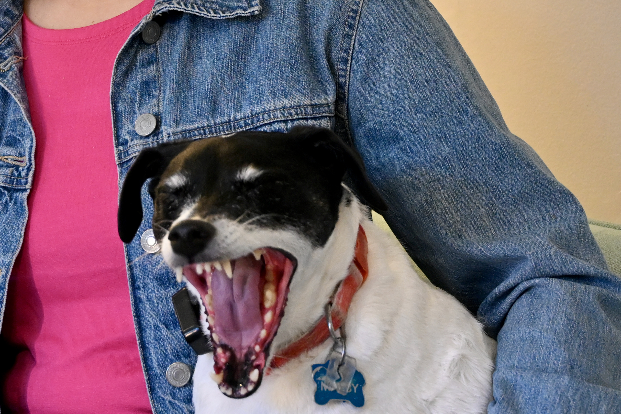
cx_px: 234
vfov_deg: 9.6
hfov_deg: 14.3
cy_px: 38
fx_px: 2467
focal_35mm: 143
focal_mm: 44
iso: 2000
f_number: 4.5
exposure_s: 1/80
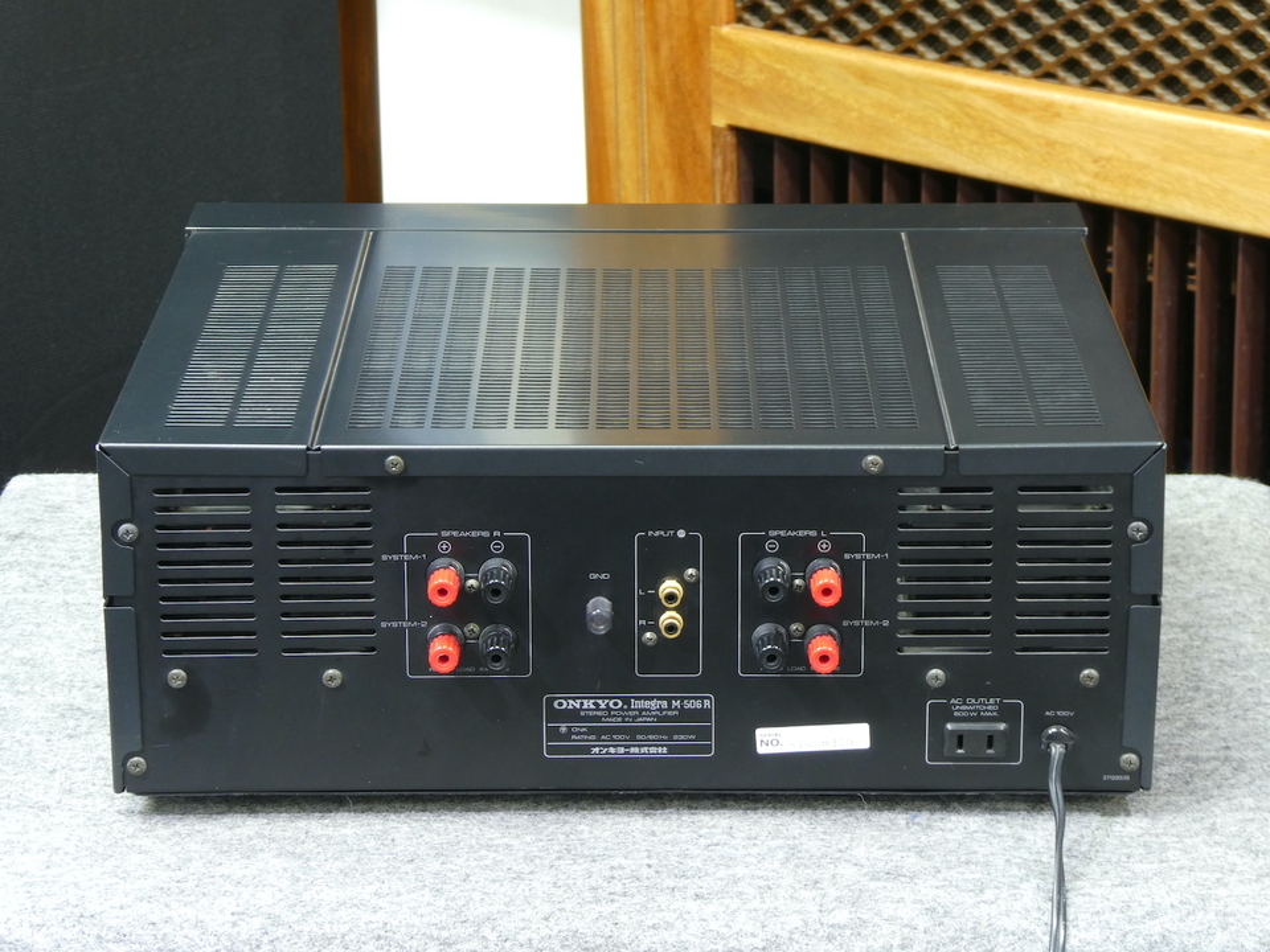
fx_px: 3595
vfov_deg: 15.1
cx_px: 635
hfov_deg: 20.0
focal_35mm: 98
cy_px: 476
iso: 200
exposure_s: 1/1.3
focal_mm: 17.5
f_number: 5
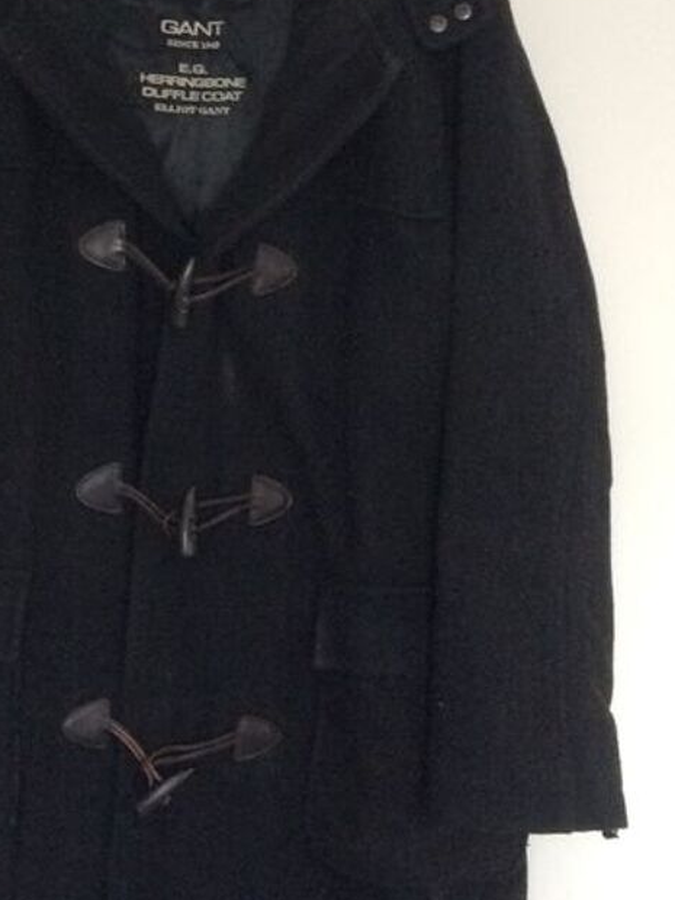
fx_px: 1794
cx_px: 247
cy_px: 323
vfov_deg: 28.0
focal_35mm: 69
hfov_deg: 21.3
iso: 160
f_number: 2.4
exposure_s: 1/25
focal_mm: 3.3
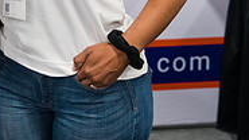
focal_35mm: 125
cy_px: -106
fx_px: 825
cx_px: 12
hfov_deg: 16.9
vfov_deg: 9.3
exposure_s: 1/320
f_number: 4
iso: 3200
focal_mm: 38
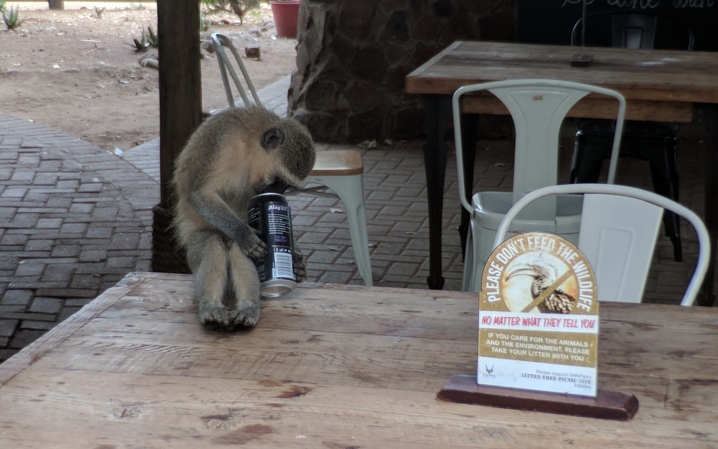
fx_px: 548
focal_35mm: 28
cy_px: 231
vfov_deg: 44.5
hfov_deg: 66.5
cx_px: 355
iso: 50
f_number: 2
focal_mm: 4.67
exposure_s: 1/165
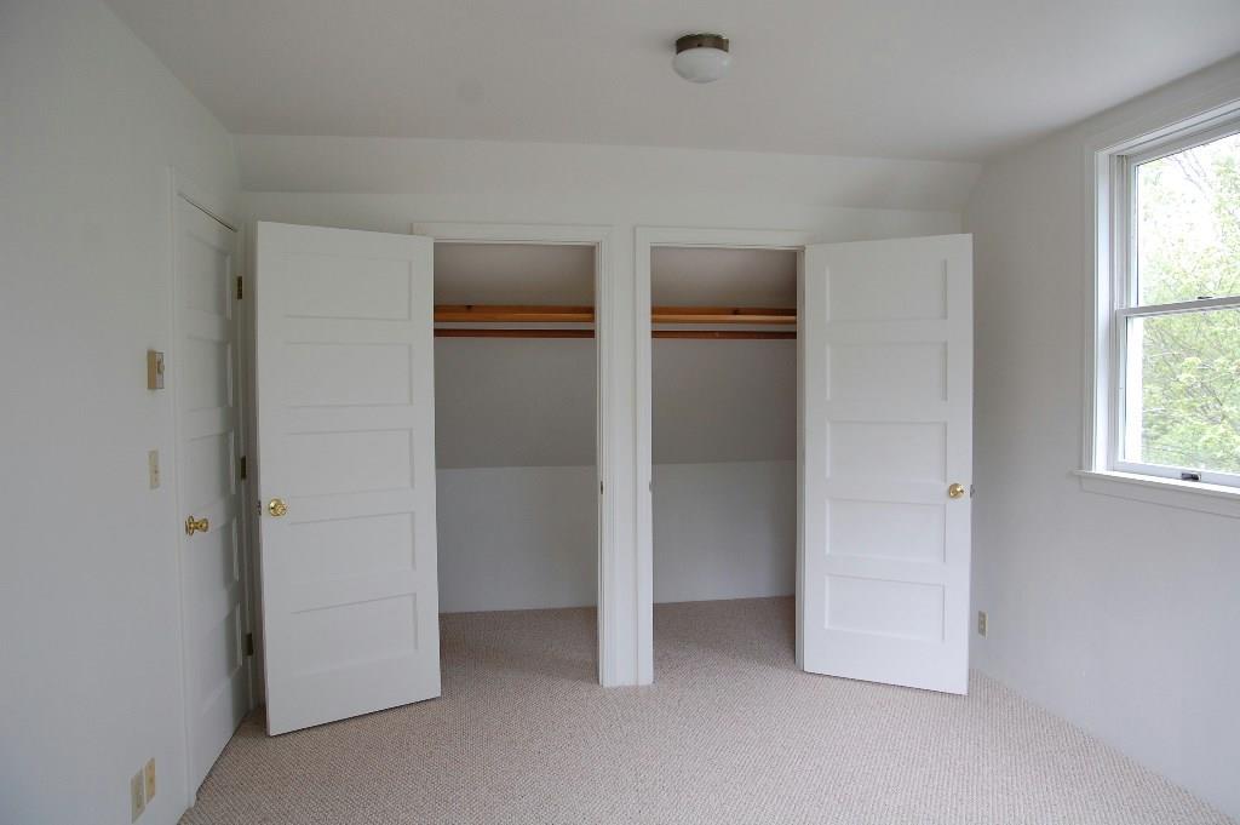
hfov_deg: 70.5
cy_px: 412
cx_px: 620
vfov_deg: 50.3
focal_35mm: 26
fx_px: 878
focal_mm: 17
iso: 400
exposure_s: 1/100
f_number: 5
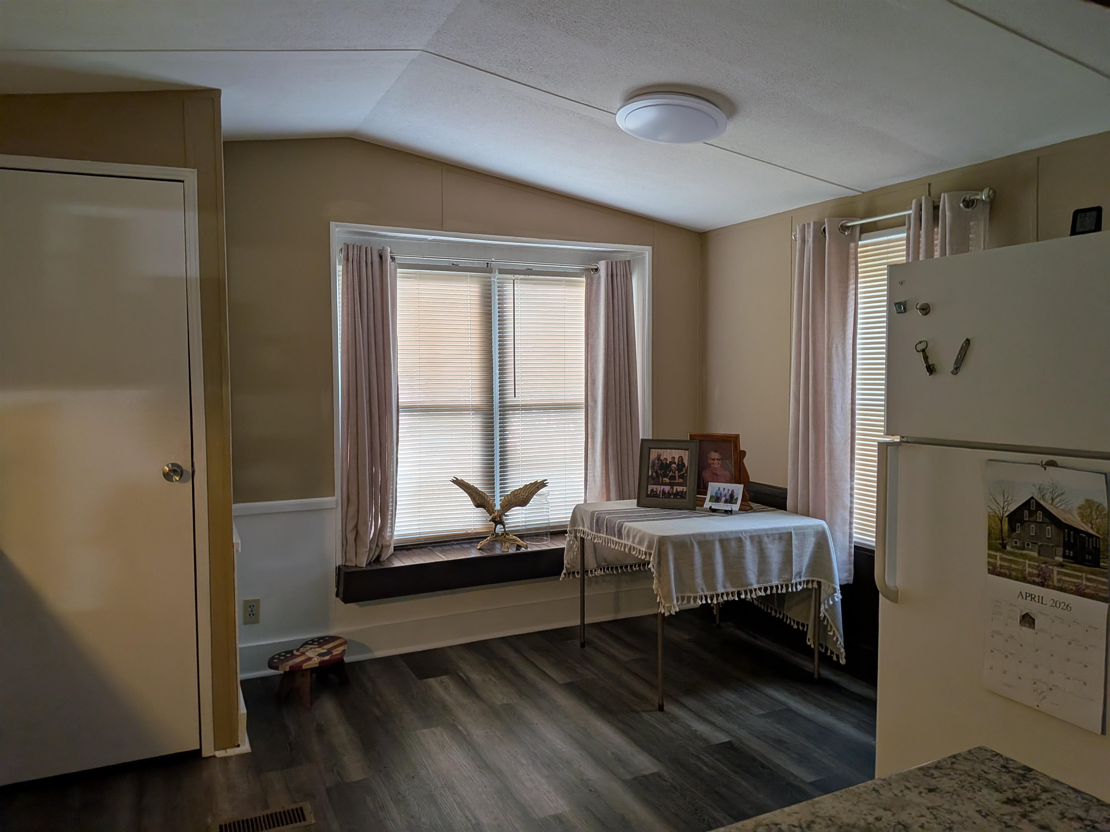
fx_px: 770
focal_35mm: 24
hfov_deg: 71.6
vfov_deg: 56.8
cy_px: 416
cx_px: 555
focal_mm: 4.53
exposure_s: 1/24
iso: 87
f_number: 1.7
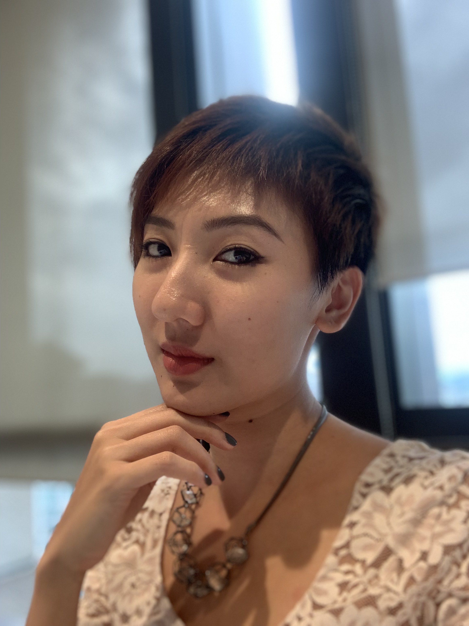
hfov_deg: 44.2
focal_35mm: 32
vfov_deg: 56.8
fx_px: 578
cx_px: 234
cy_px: 313
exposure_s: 1/50
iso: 100
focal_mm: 2.87
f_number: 2.2
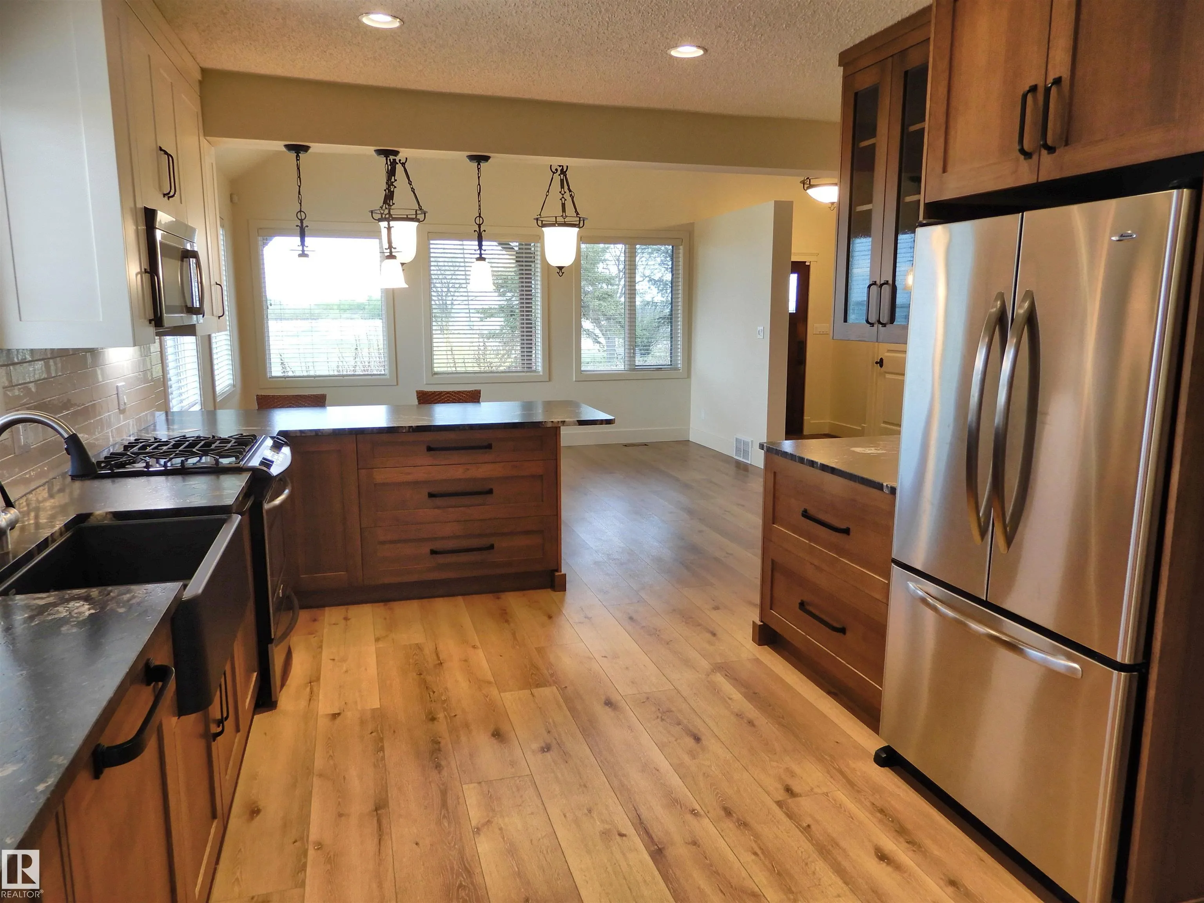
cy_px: 452
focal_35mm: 24
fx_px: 835
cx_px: 602
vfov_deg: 56.8
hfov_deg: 71.6
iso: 80
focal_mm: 4.3
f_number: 3.4
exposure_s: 1/30
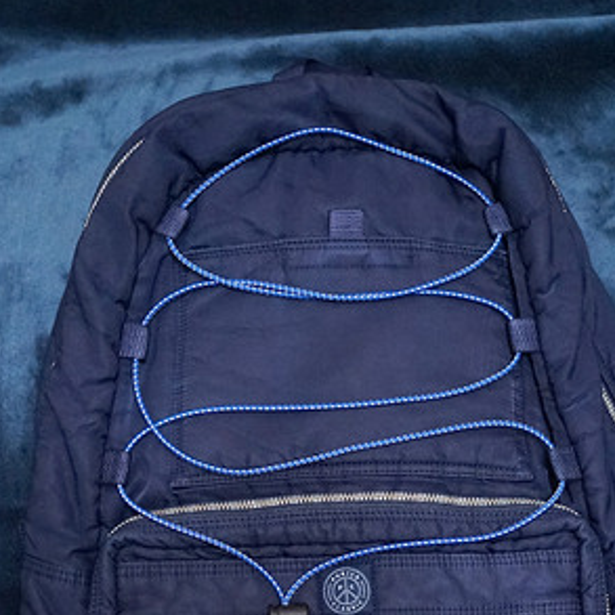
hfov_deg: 23.7
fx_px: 1467
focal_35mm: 73
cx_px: 330
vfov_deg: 23.3
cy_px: 497
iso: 6400
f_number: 3.5
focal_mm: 35
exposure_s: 1/80
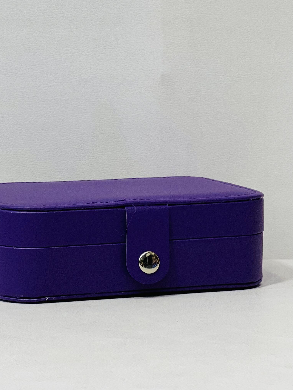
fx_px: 1727
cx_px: 121
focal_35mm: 153
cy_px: 77
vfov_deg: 12.8
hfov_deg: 9.7
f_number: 2.8
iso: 160
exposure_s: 1/50
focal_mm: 9
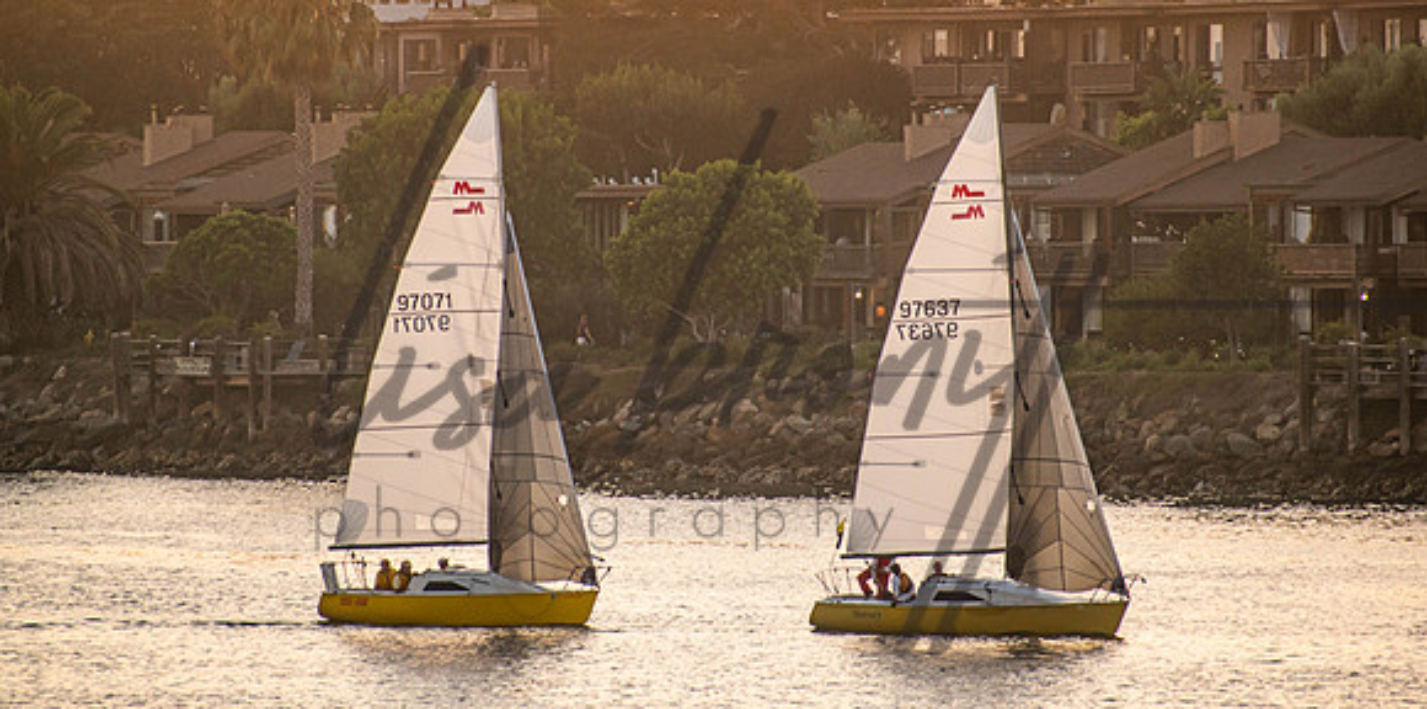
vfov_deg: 2.7
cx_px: 703
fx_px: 14811
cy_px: 248
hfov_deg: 5.5
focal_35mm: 402
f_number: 6.3
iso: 400
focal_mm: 240
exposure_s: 1/100
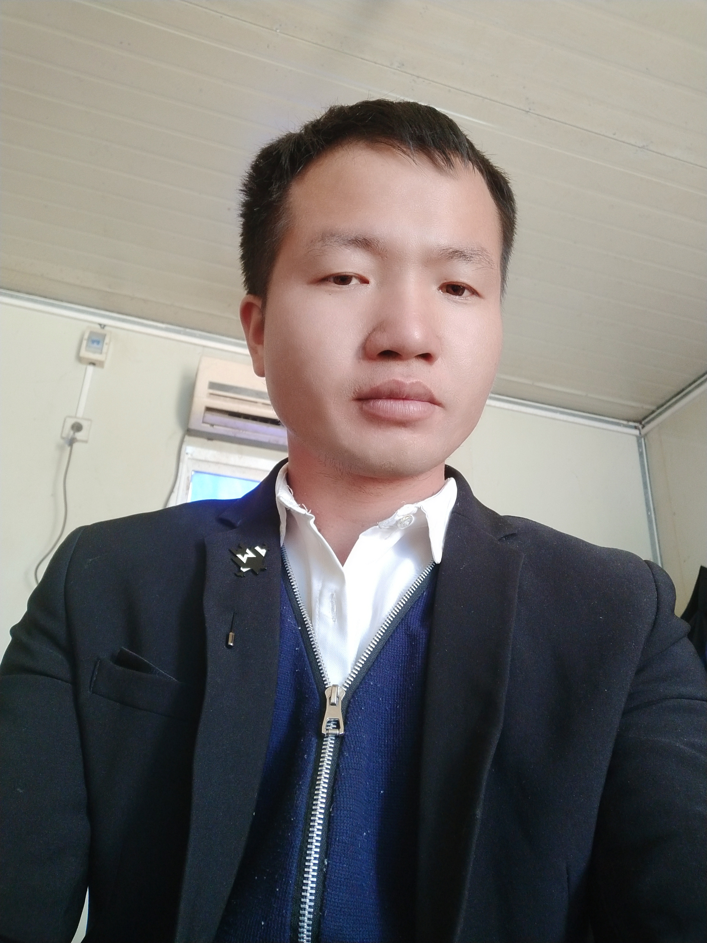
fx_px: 790
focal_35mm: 29
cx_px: 354
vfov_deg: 61.7
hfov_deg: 48.2
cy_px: 472
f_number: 2
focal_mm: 3.87
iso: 147
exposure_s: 1/33.3
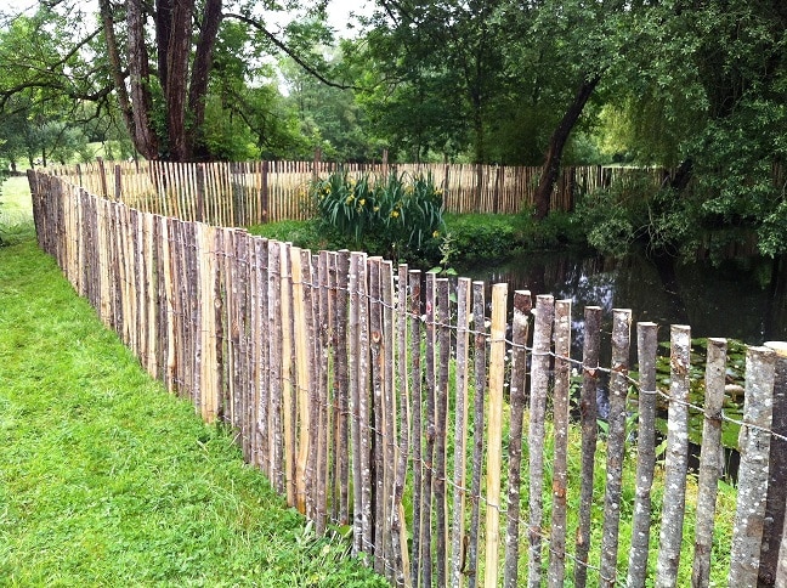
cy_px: 294
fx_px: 795
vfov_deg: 40.6
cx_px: 394
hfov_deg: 52.7
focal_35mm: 35
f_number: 2.8
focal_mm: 3.85
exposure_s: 1/175
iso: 80
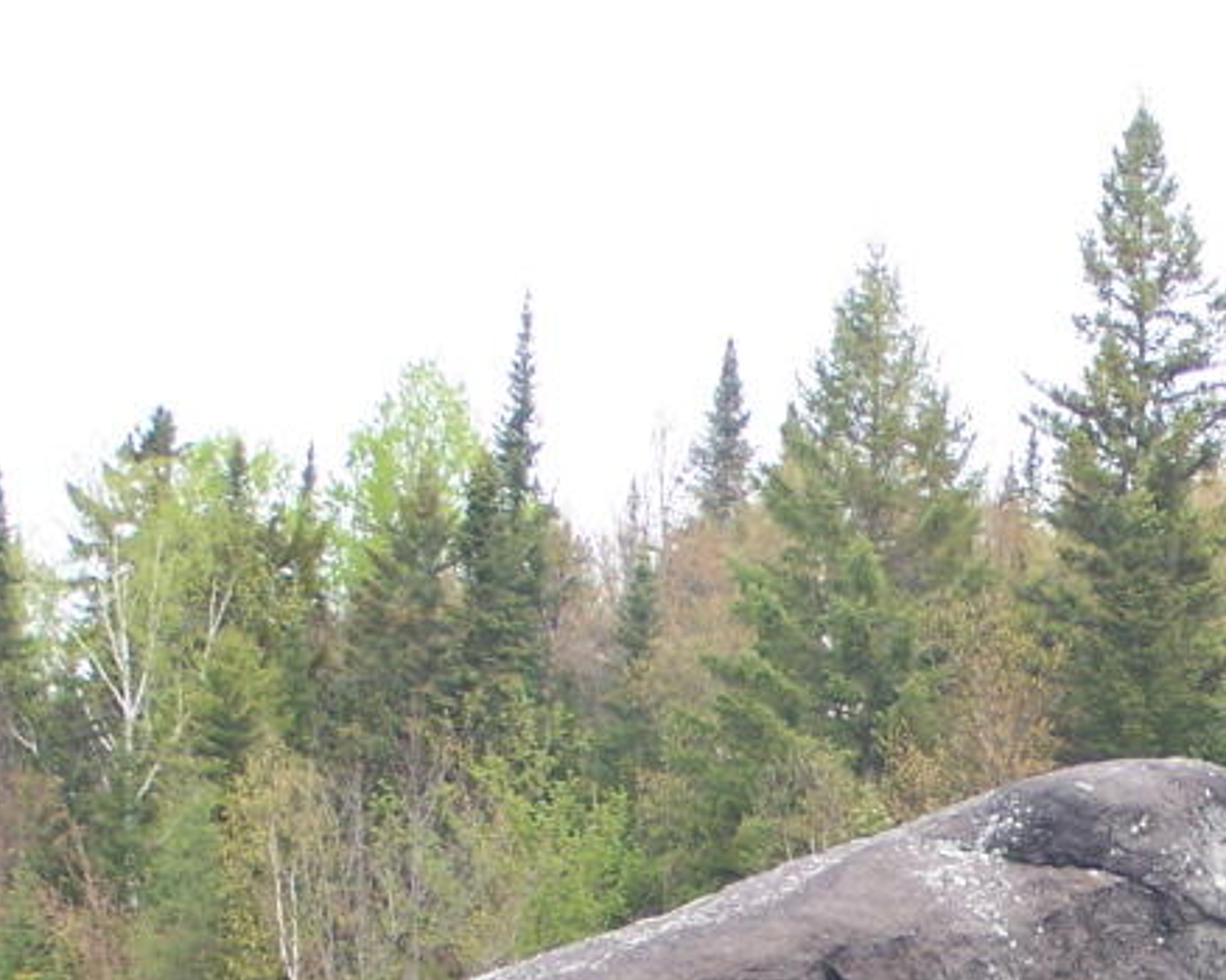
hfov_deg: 12.4
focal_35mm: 153
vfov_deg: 10.0
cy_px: 1028
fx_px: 5549
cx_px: 1366
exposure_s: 1/400
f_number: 3.2
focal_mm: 11.1
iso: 80
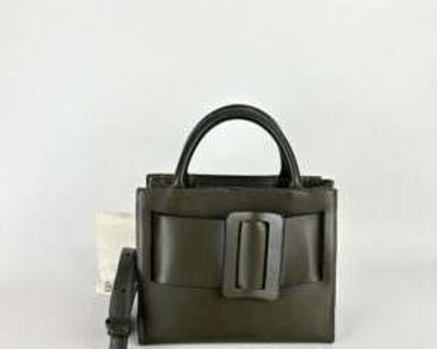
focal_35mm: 35
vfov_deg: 41.4
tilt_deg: -18.4
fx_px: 453
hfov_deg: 51.5
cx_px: 223
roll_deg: -1.7
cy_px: 245
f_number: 1.5
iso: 40
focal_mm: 5.7
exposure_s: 1/162
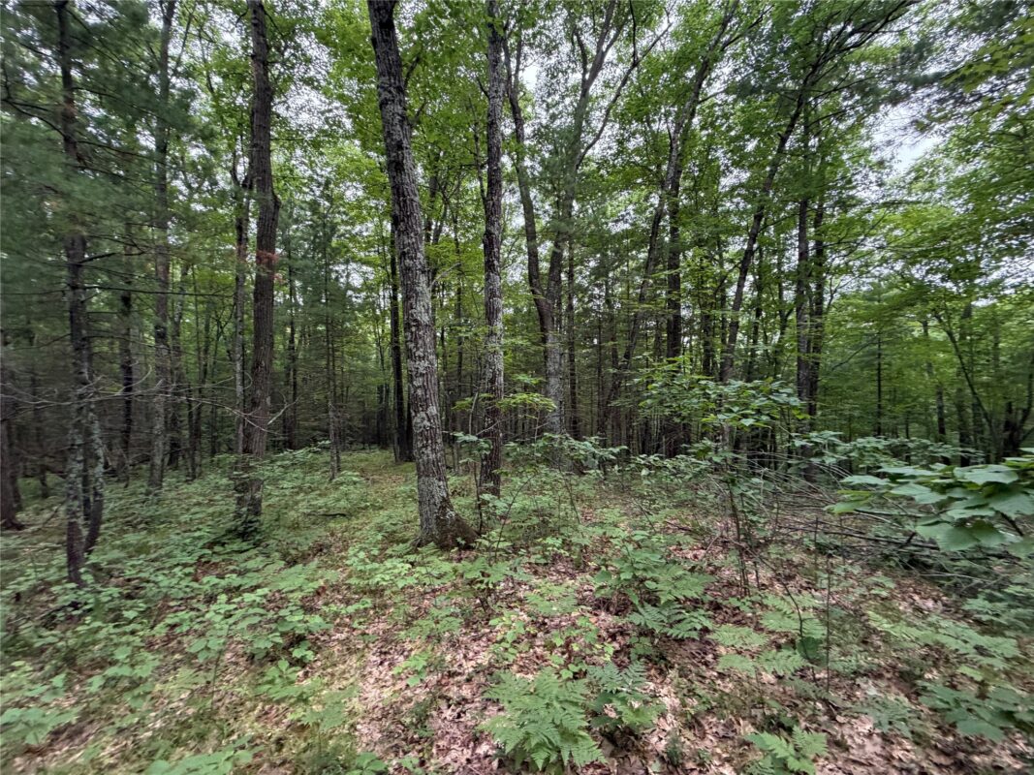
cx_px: 517
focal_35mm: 14
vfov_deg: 85.7
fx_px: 418
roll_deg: +0.9
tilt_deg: -0.3
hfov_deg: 102.1
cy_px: 388
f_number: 2.2
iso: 320
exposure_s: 1/121
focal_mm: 2.22
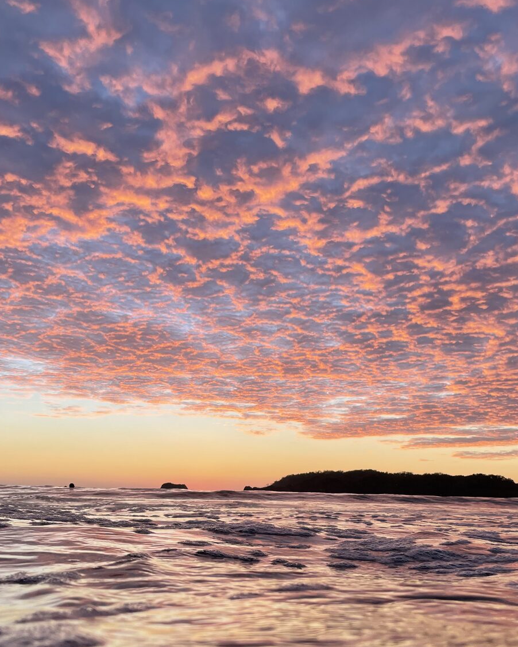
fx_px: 690
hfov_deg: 41.1
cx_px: 248
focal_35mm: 36
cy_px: 395
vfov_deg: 49.9
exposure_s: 1/304
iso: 32
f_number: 1.6
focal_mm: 4.2
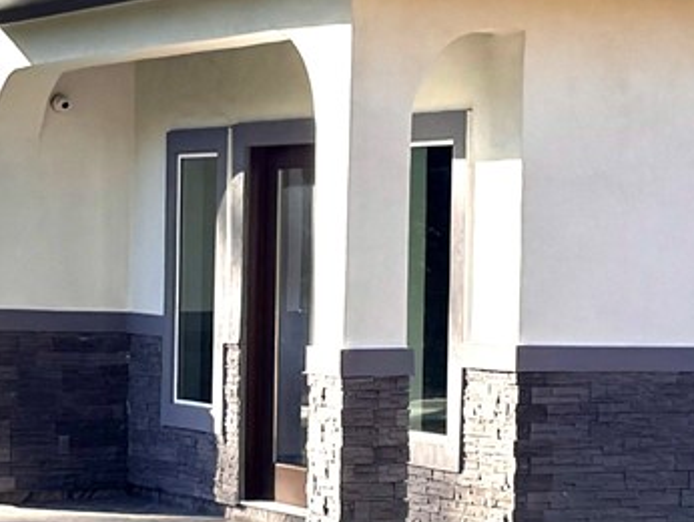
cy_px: 287
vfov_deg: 10.5
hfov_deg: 13.9
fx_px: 2849
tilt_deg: -1.0
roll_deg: -1.4
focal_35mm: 142
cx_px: 319
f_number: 1.78
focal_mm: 6.76
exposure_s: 1/1721
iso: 80
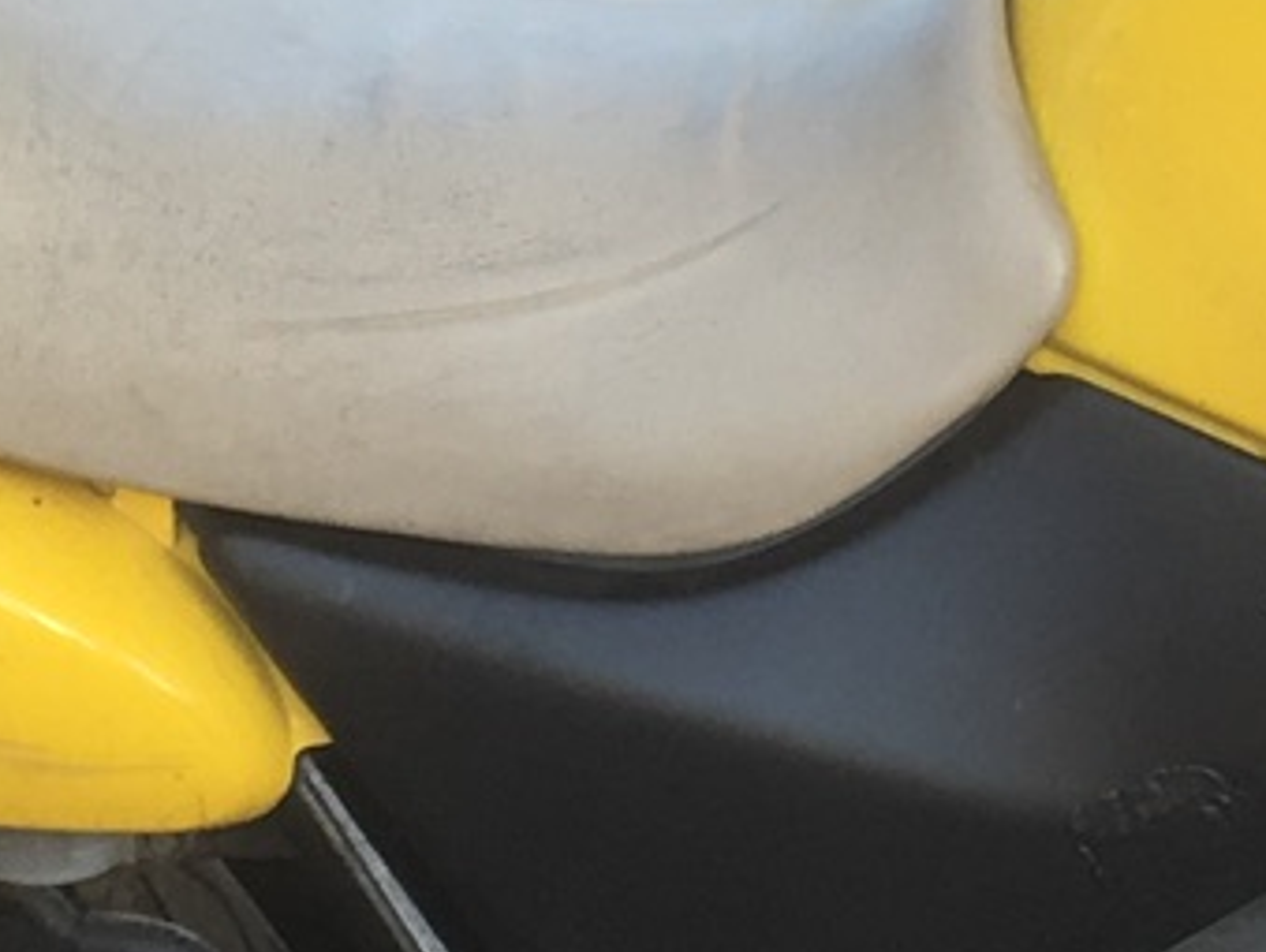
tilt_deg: -30.7
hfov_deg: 11.2
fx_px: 6407
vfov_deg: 8.5
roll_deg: -0.3
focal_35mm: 175
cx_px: 1135
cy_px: 679
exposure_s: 1/110
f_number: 2.2
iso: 25
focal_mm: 4.15
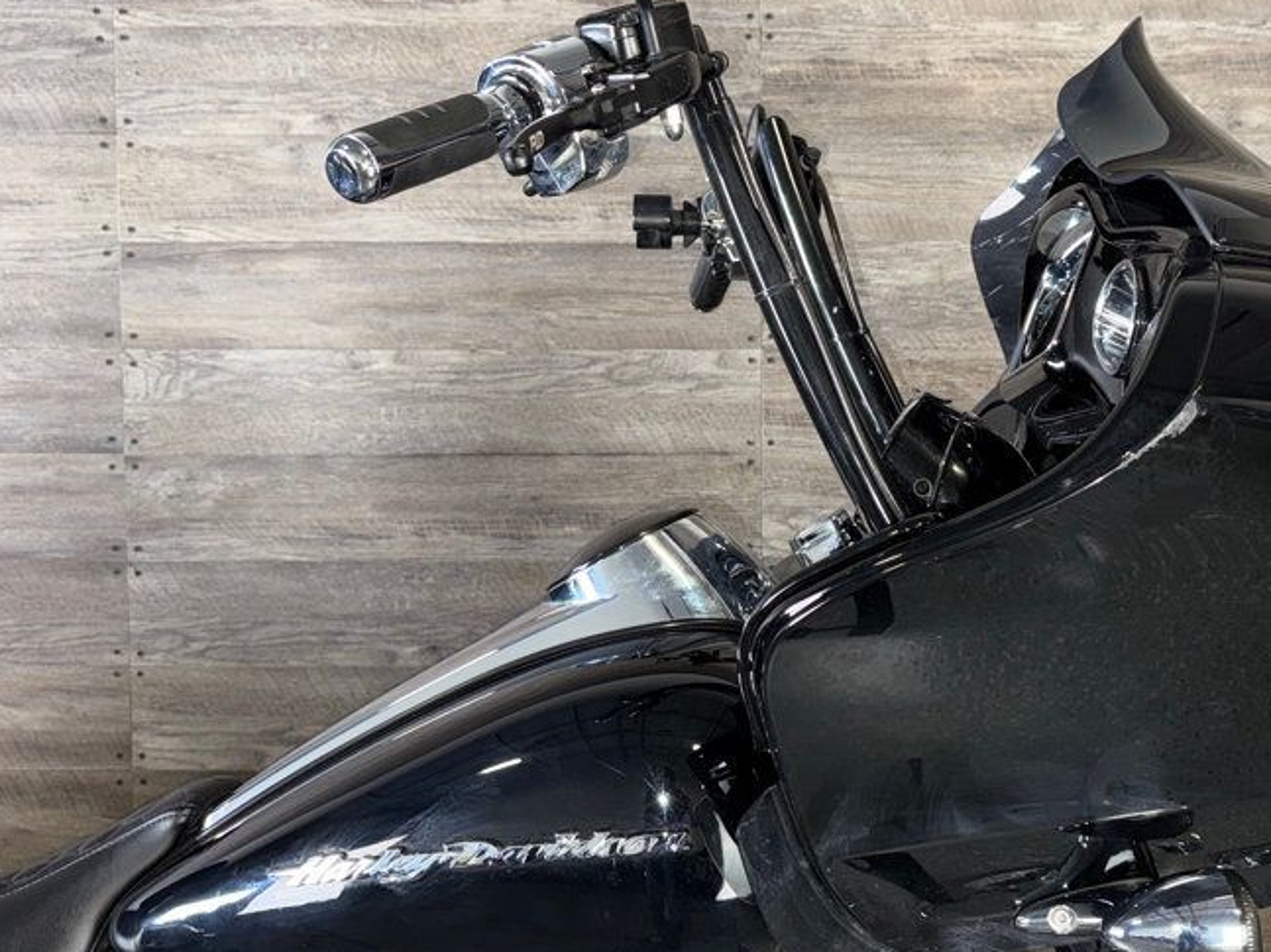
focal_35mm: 38
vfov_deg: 37.4
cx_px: 800
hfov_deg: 48.5
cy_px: 347
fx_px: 1395
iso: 80
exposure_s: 1/24
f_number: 1.78
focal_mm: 6.76
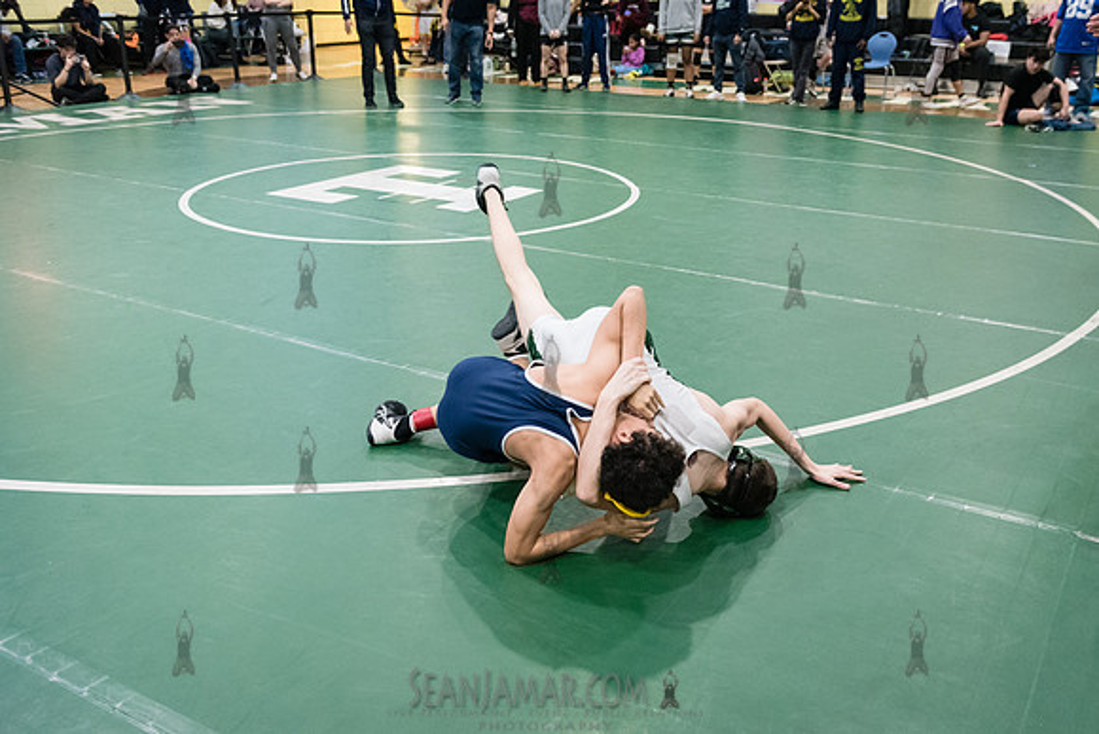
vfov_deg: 40.5
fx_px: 992
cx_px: 605
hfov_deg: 57.8
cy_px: 351
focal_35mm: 33
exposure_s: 1/400
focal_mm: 29
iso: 8000
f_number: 3.2
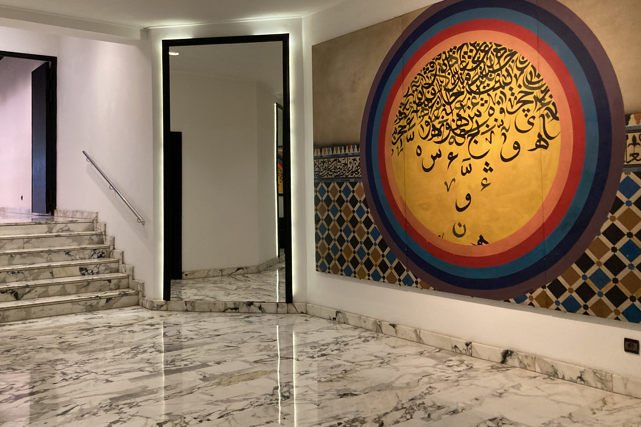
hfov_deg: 57.2
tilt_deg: +2.9
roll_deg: +0.7
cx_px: 304
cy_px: 178
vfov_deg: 39.9
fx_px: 588
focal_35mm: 33
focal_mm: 3.99
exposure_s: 1/33
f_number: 1.8
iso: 250
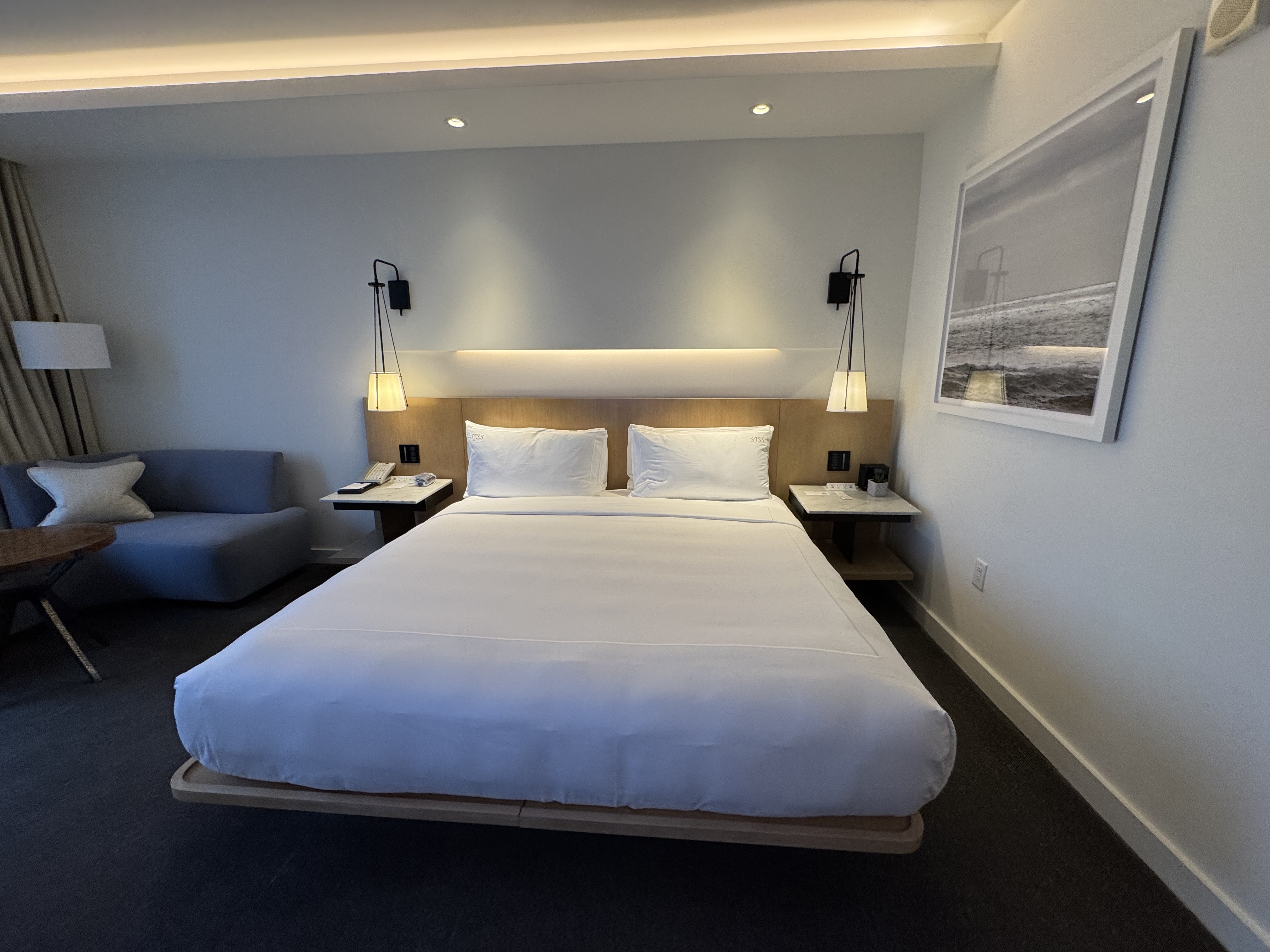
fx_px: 514
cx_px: 635
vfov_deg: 85.7
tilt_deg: -13.2
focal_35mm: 14
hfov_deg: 102.1
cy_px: 476
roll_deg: +0.2
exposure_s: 1/120
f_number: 2.2
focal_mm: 2.22
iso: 160
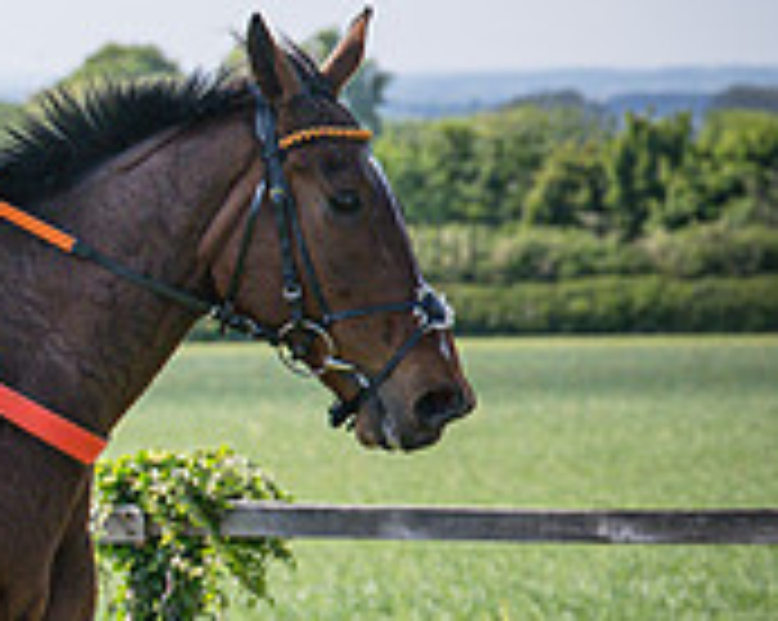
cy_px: 444
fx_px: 7153
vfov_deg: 5.0
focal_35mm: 311
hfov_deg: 6.2
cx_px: -259
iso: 400
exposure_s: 1/3200
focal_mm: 70
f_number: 4
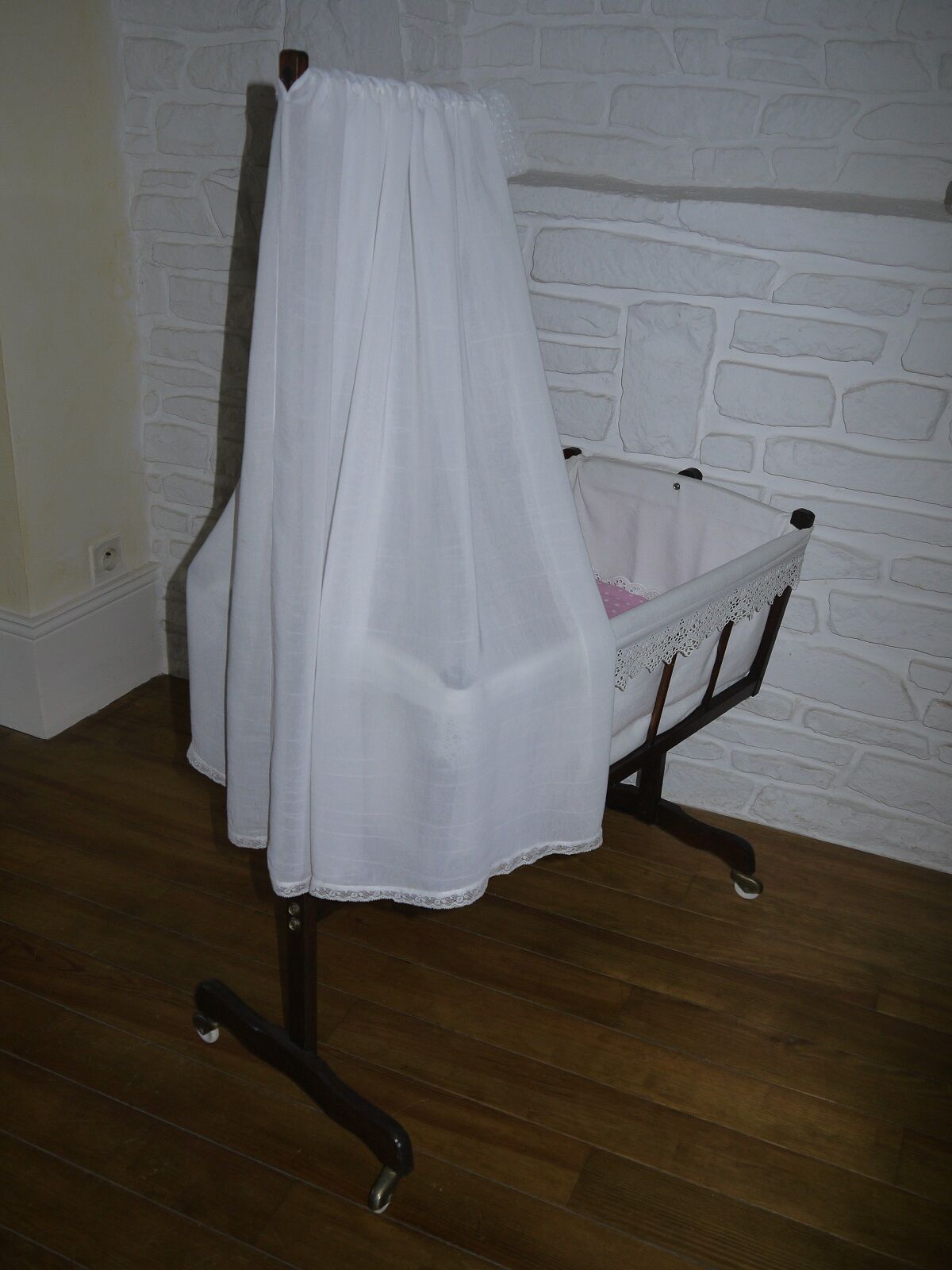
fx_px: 1247
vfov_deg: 54.0
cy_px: 635
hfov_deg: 41.8
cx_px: 476
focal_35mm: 34
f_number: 3.9
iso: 160
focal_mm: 17
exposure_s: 1/30
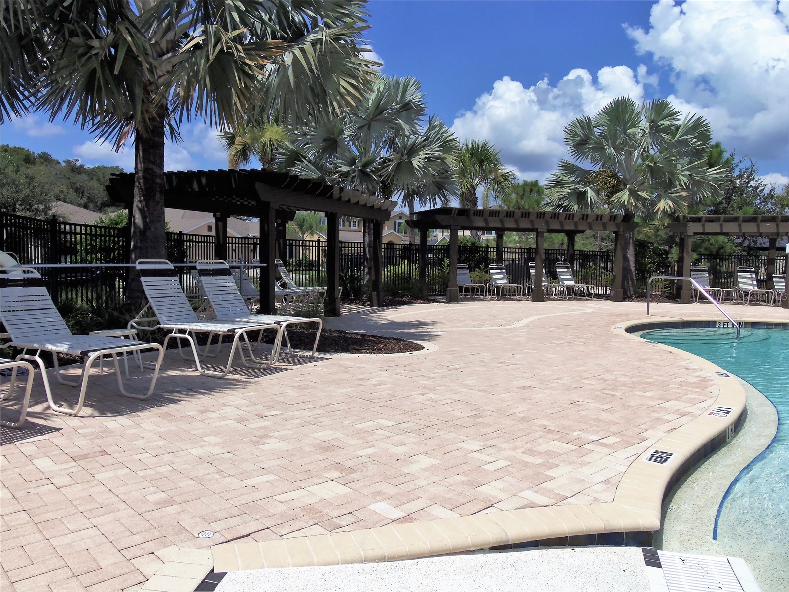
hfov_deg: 67.3
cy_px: 296
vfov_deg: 53.1
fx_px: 593
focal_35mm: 26
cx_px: 394
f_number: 10.9
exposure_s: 1/250
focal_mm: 4.7
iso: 64
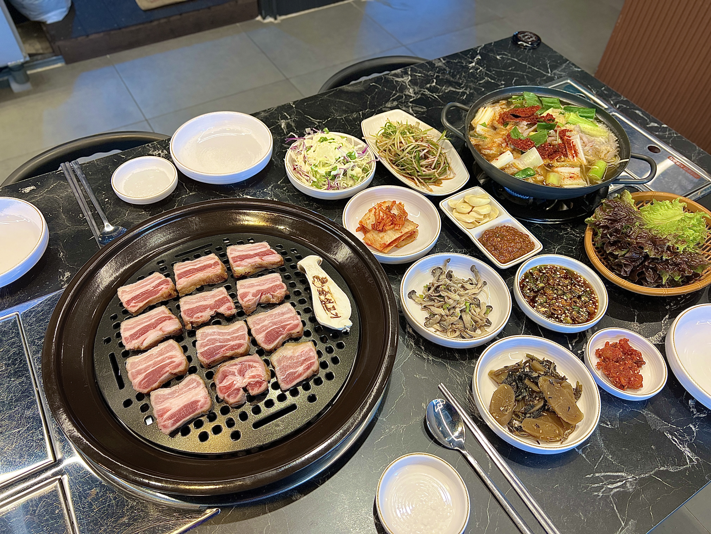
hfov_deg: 67.3
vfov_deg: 53.1
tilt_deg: -50.8
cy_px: 267
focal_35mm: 26
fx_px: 534
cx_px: 356
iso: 64
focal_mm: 5.7
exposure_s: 1/120
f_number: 1.5
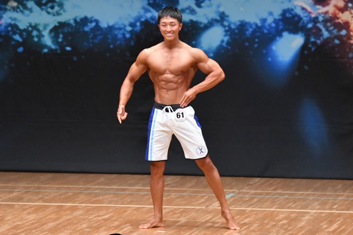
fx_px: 3037
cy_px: 123
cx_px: 173
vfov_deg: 4.4
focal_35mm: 310
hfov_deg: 6.7
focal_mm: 190
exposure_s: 1/400
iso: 8000
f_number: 5.6
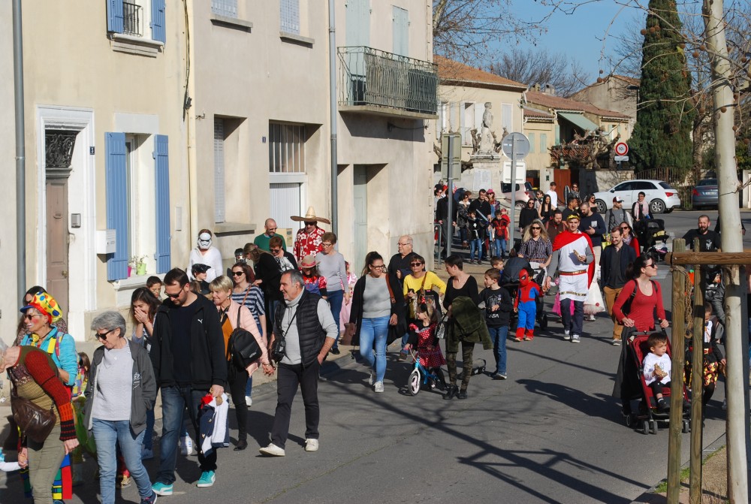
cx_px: 376
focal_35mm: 82
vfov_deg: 16.6
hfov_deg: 24.6
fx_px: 1724
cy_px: 252
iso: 100
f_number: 9
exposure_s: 1/320
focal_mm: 55
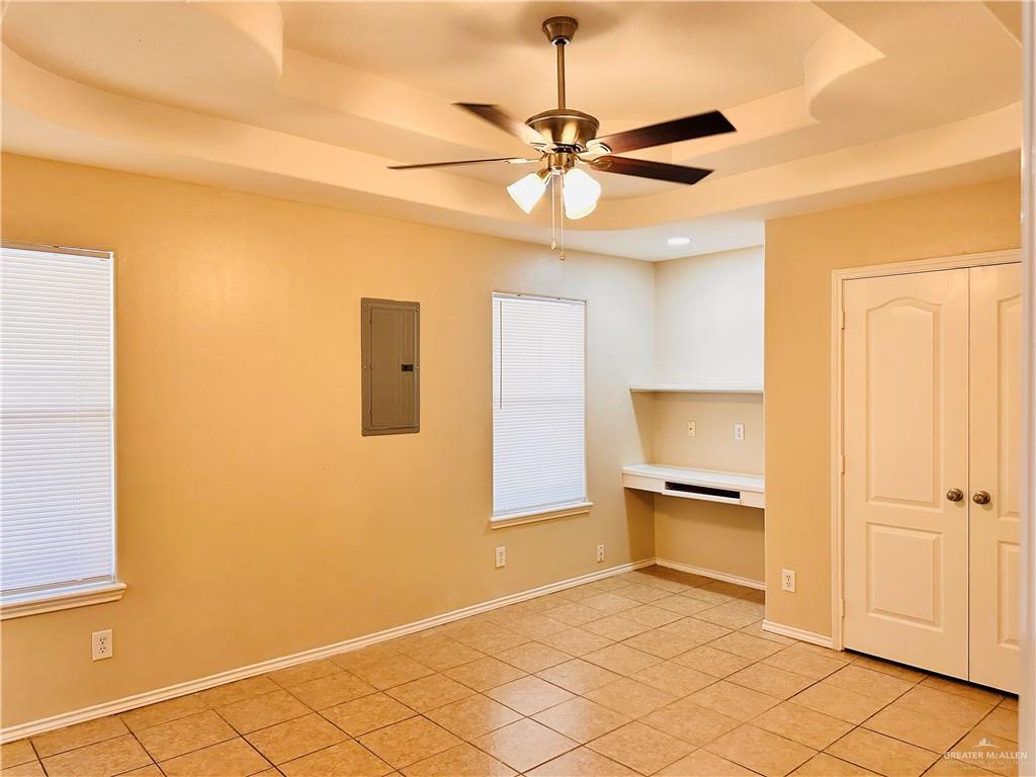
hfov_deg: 71.6
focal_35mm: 24
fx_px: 718
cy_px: 388
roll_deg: -0.4
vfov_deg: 56.8
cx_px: 518
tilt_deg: -1.0
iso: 200
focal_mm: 6.86
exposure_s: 1/120
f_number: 1.78
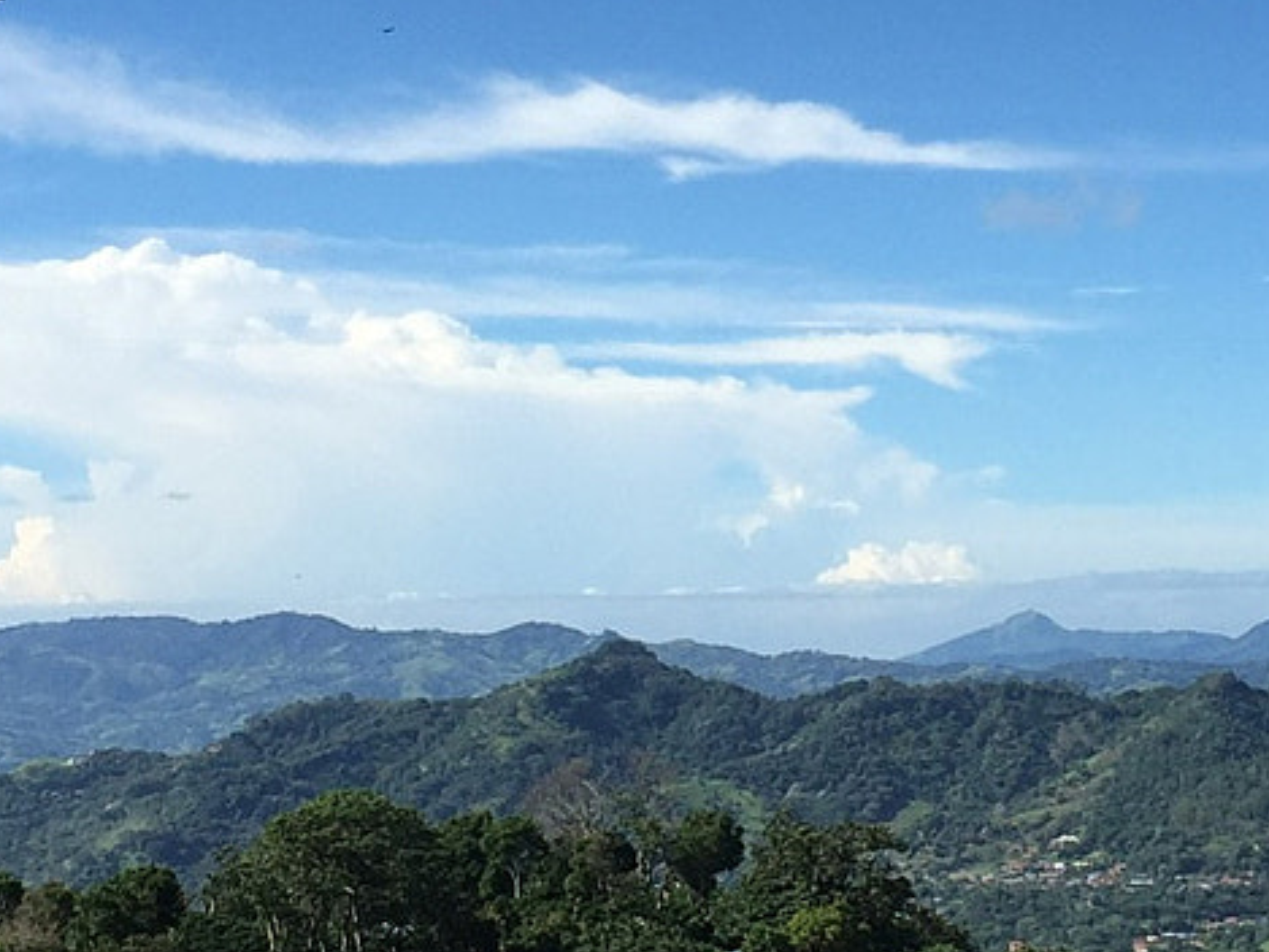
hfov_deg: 19.8
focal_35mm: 99
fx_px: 3630
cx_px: 850
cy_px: 270
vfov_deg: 14.9
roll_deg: -0.4
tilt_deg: +5.1
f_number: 2.2
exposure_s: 1/2326
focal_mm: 4.15
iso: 32
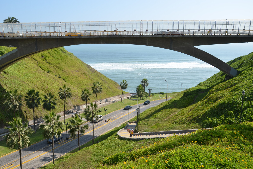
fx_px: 221
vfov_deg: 41.7
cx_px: 126
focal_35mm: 32
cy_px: 84
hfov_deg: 59.5
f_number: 8
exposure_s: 1/250
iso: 125
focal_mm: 21
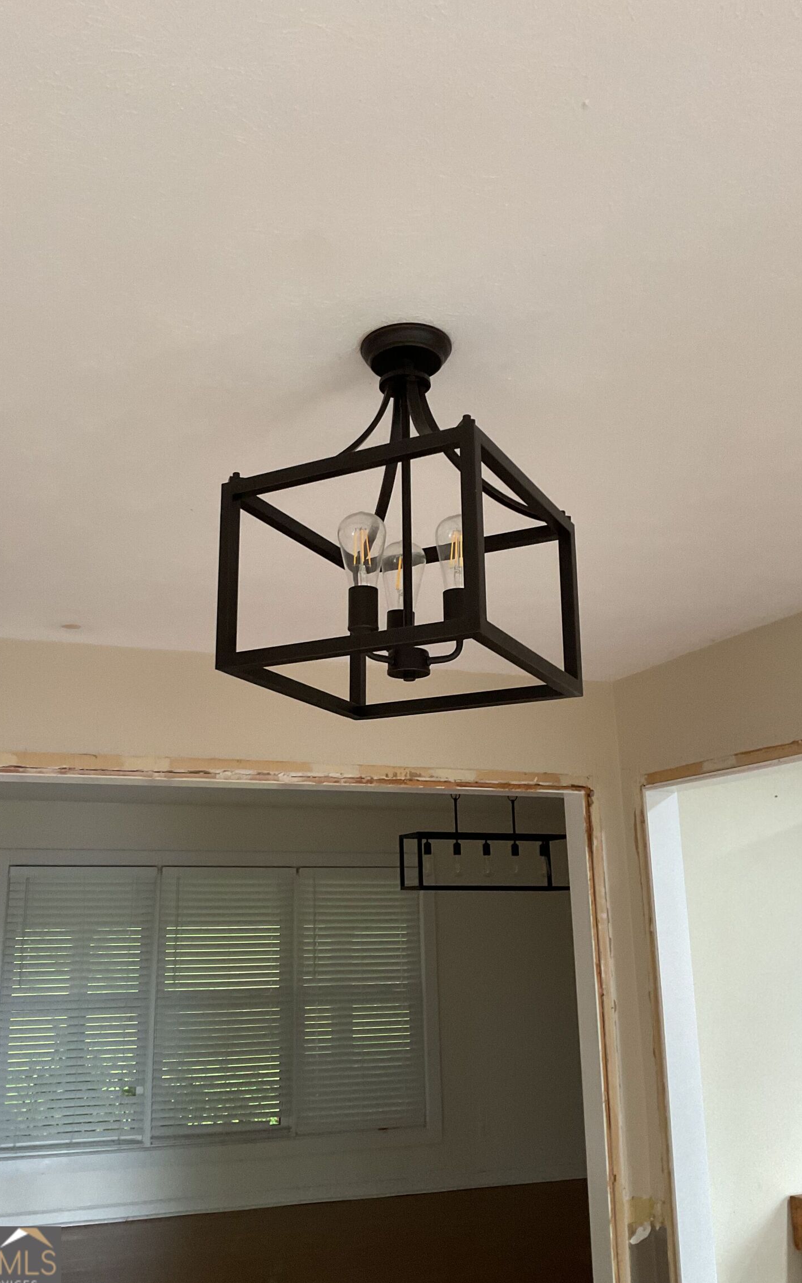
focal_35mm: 31
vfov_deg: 61.2
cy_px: 644
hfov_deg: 40.5
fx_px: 1084
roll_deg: -0.5
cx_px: 353
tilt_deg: +16.3
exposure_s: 1/60
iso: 160
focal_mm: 3
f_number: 1.8
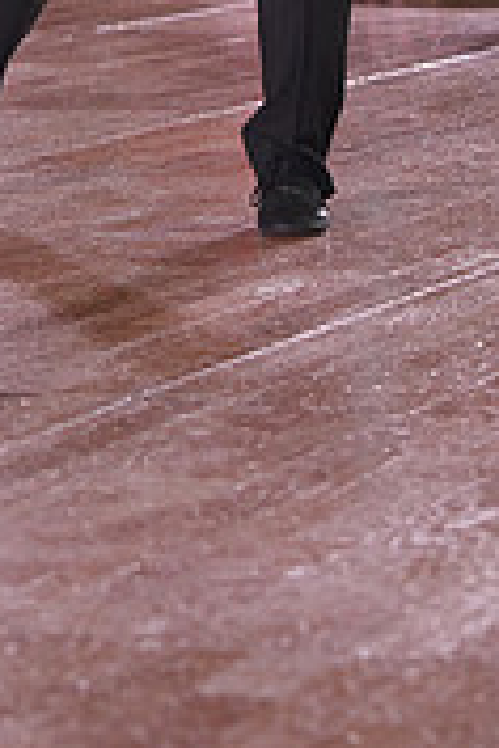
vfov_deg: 9.3
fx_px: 4491
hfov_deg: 6.3
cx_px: -269
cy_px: -363
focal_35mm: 216
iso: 1250
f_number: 4
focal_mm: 66
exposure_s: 1/500
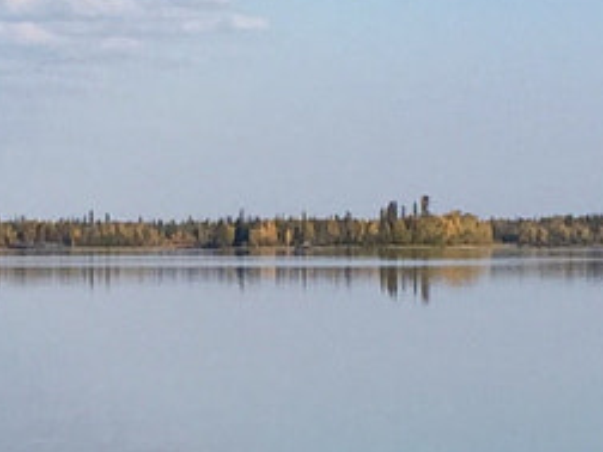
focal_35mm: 184
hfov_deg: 10.6
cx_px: -12
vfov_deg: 8.1
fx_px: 3205
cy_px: 348
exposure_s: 1/1412
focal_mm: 4.15
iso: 32
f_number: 2.2
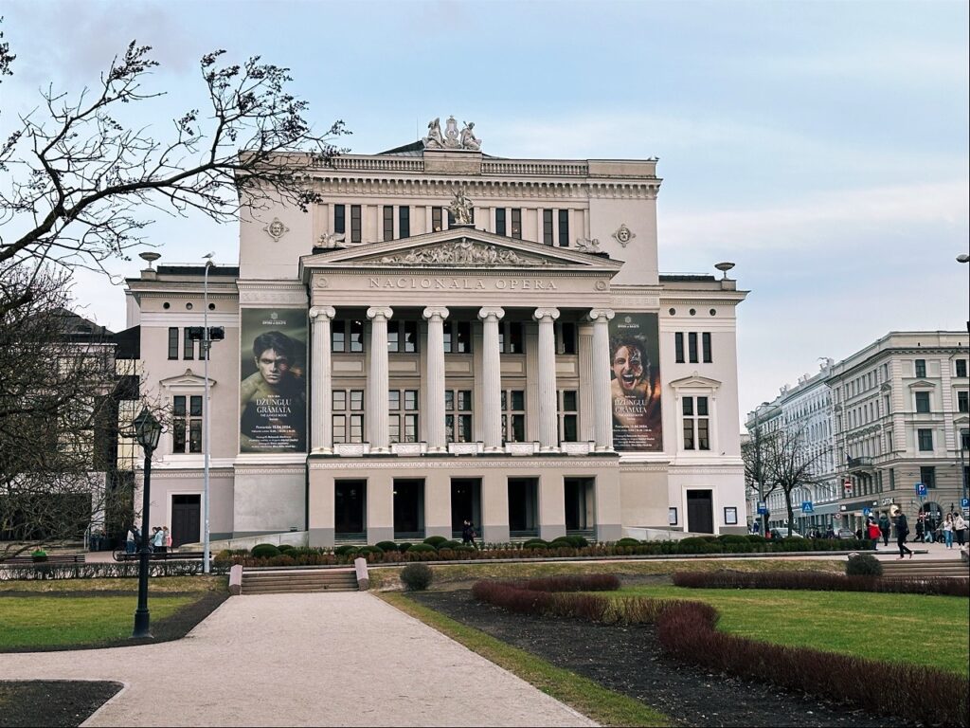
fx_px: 1345
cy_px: 364
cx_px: 485
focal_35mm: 48
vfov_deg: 30.3
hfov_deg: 39.7
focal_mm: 6.86
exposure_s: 1/872
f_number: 1.78
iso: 64
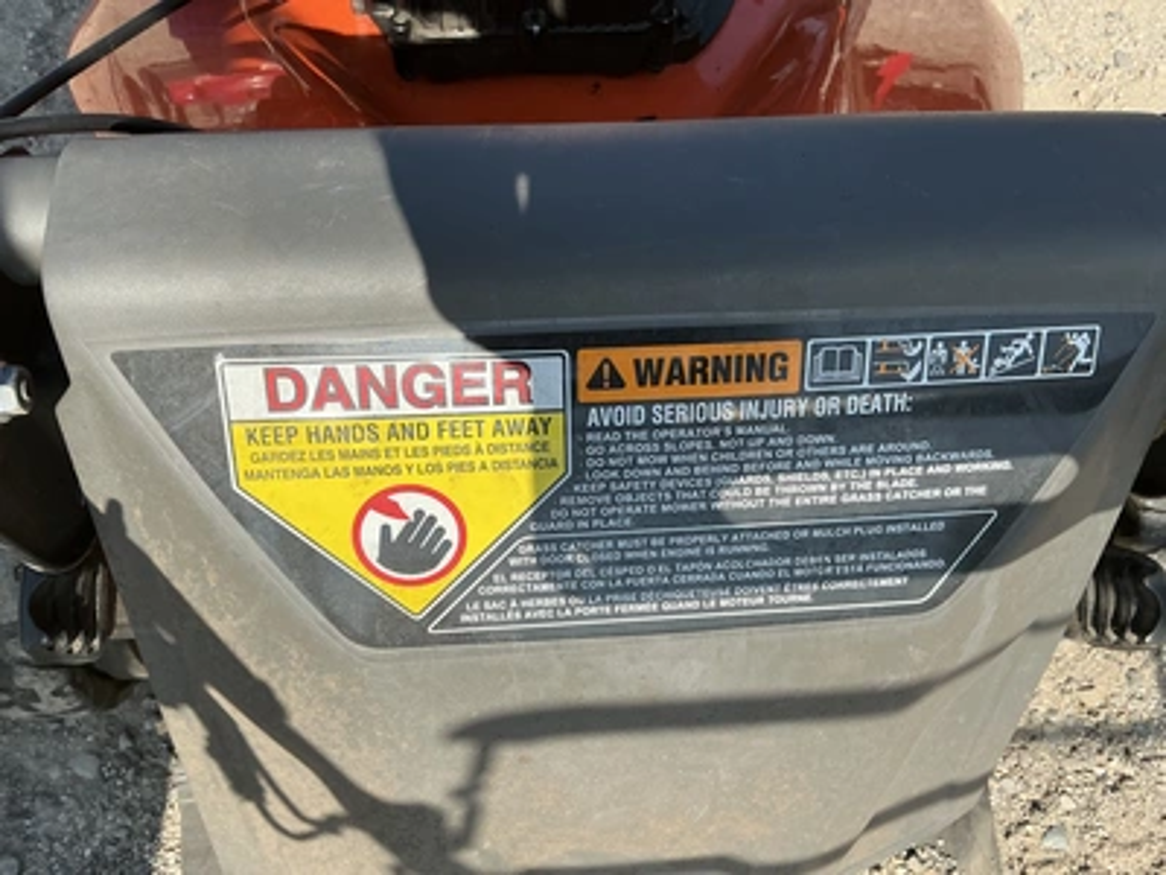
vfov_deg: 49.7
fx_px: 943
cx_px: 583
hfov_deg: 63.4
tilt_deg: -64.6
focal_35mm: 28
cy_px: 438
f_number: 1.8
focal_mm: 3
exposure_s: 1/1195
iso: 25
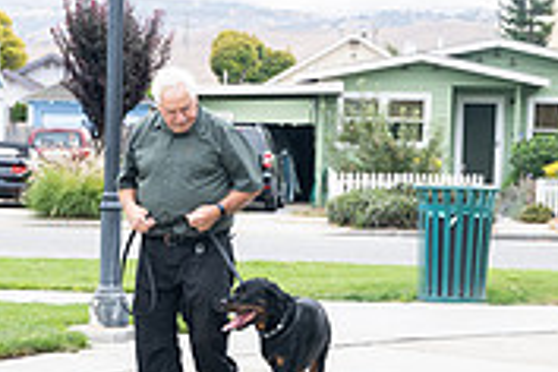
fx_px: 2030
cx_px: 54
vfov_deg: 10.4
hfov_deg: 15.5
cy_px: 314
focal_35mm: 131
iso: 640
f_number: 4
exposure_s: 1/500
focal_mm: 40
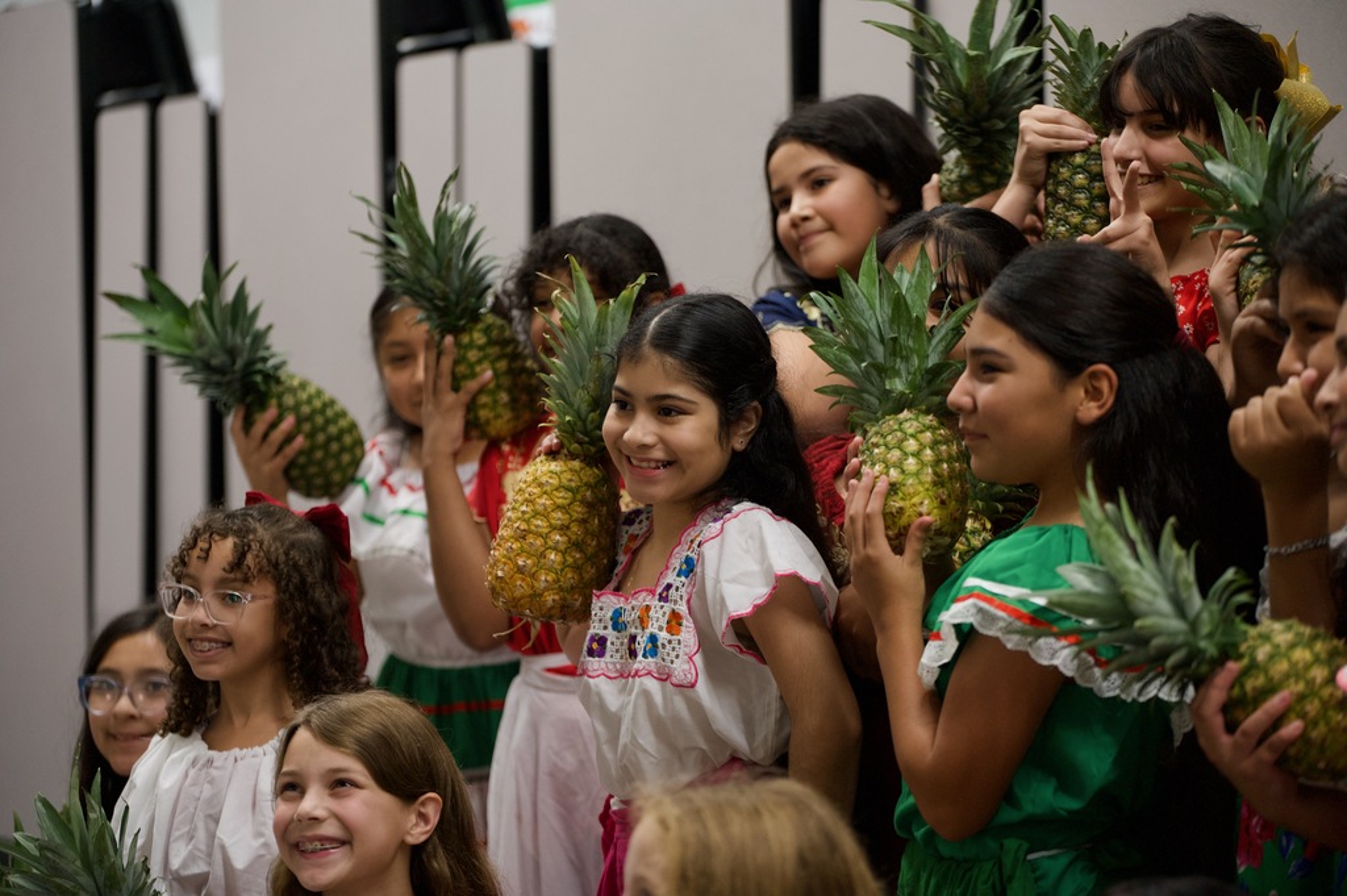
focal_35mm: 110
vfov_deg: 12.4
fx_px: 4112
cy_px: 448
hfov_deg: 18.6
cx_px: 674
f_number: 2.8
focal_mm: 110
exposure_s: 1/250
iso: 2000
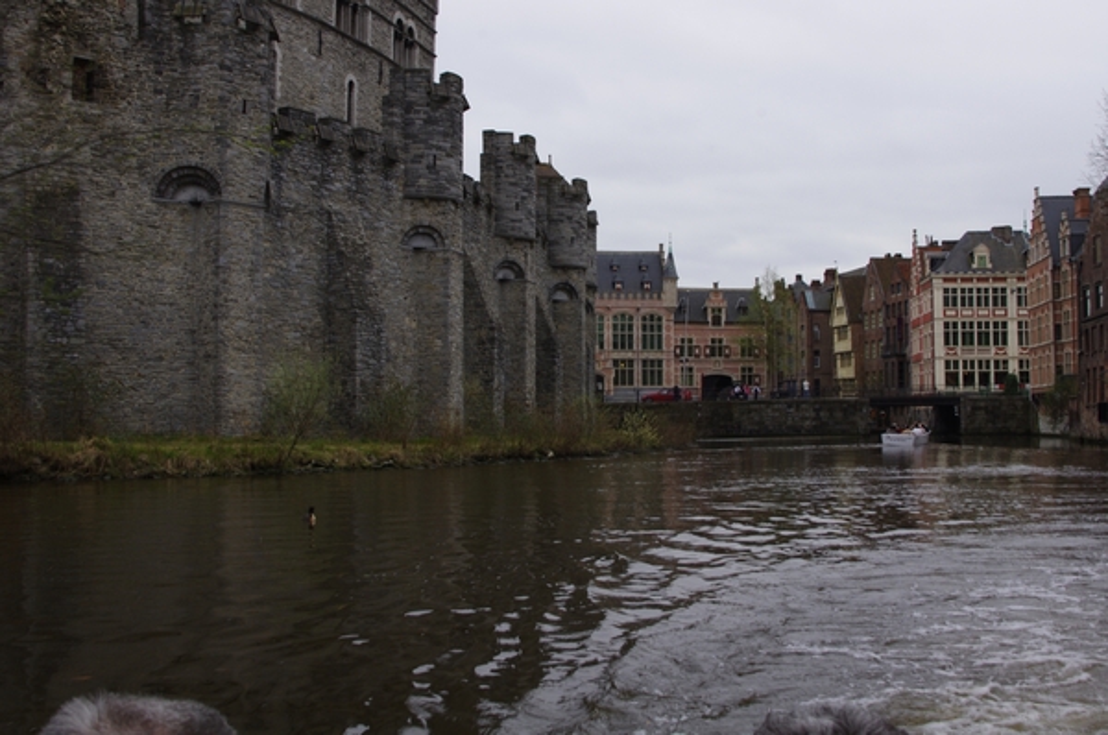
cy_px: 368
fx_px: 1198
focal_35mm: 39
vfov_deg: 34.1
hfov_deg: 49.6
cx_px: 554
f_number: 10
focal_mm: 26.25
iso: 200
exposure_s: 1/50
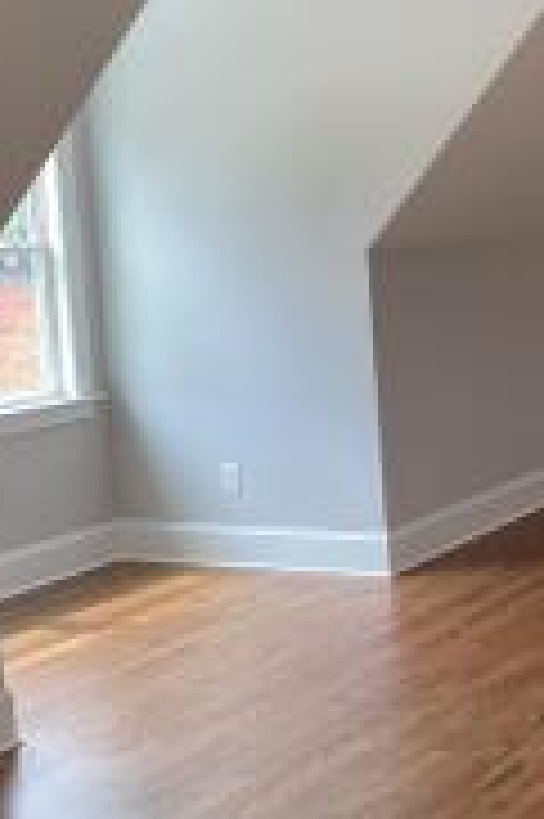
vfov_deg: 31.3
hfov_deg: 19.9
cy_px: 310
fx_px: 1453
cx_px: 652
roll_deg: +2.9
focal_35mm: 64
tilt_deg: -4.9
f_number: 1.8
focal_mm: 3.99
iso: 64
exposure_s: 1/120
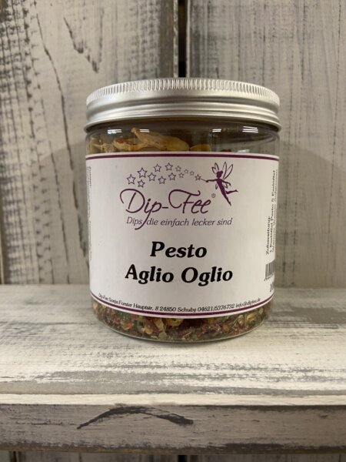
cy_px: 231
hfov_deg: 53.1
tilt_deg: -9.3
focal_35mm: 26
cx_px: 173
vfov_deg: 67.3
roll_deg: -1.1
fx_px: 347
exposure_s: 1/50
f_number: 1.8
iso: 160
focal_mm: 4.25
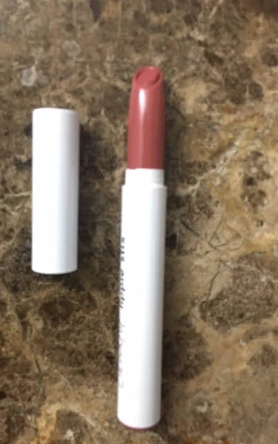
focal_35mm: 31
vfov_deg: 61.2
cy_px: 222
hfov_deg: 40.5
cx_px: 115
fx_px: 376
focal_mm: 4.15
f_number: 2.2
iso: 400
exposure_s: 1/15
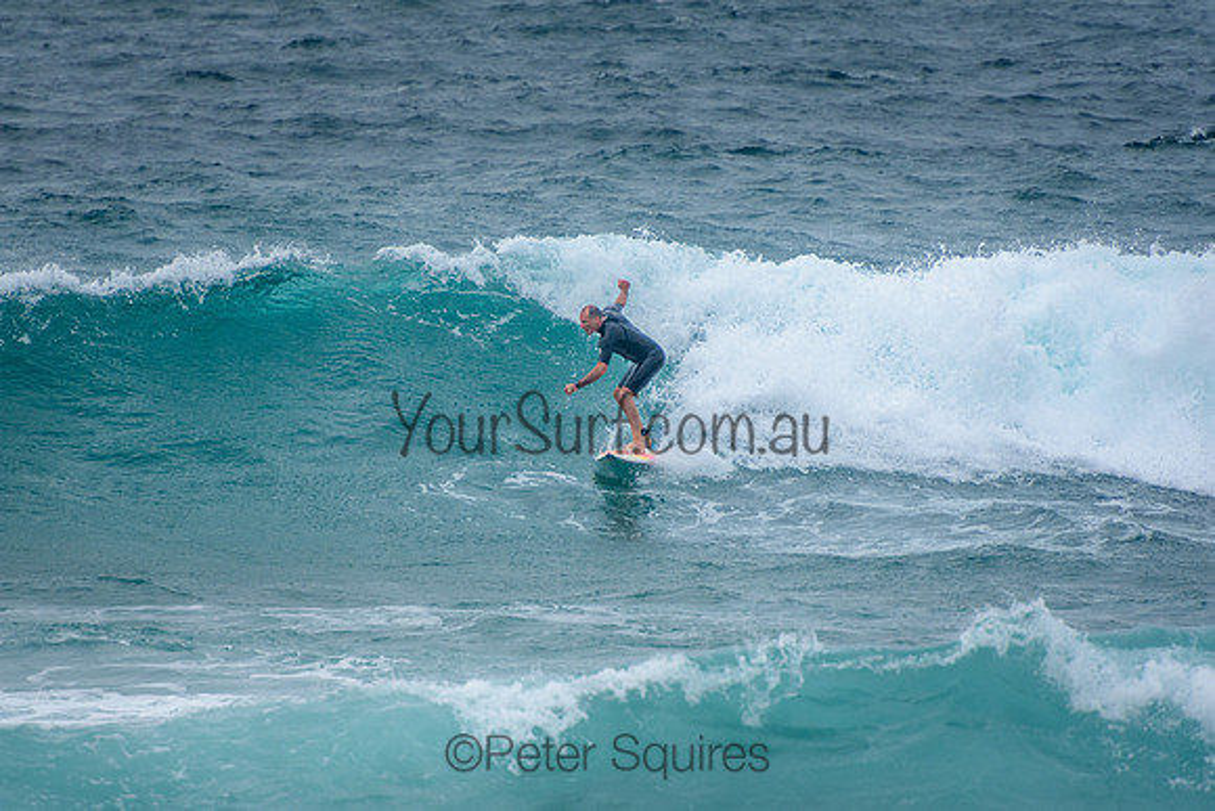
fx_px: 20254
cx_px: 608
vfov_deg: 2.3
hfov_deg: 3.4
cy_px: 406
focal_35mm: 600
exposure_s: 1/2000
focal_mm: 400
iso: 560
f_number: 5.6
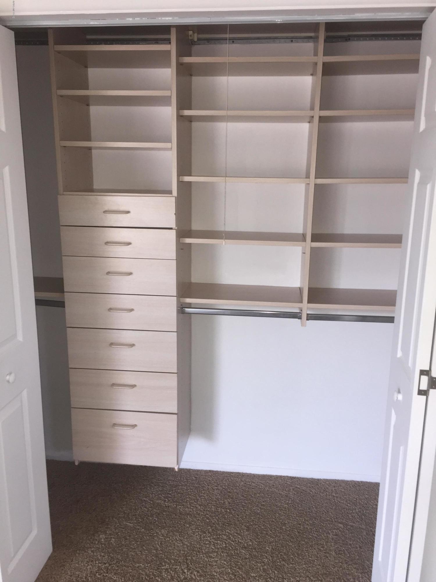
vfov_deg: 61.7
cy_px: 291
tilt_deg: -13.1
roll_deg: +0.0
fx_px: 487
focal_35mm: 29
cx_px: 218
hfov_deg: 48.2
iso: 64
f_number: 2.2
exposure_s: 1/30
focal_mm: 4.15
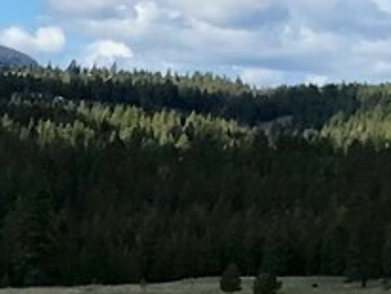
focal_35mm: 217
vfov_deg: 6.7
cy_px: 469
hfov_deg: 9.1
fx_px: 2454
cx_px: 268
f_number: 1.8
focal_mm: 3.99
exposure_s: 1/2283
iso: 20
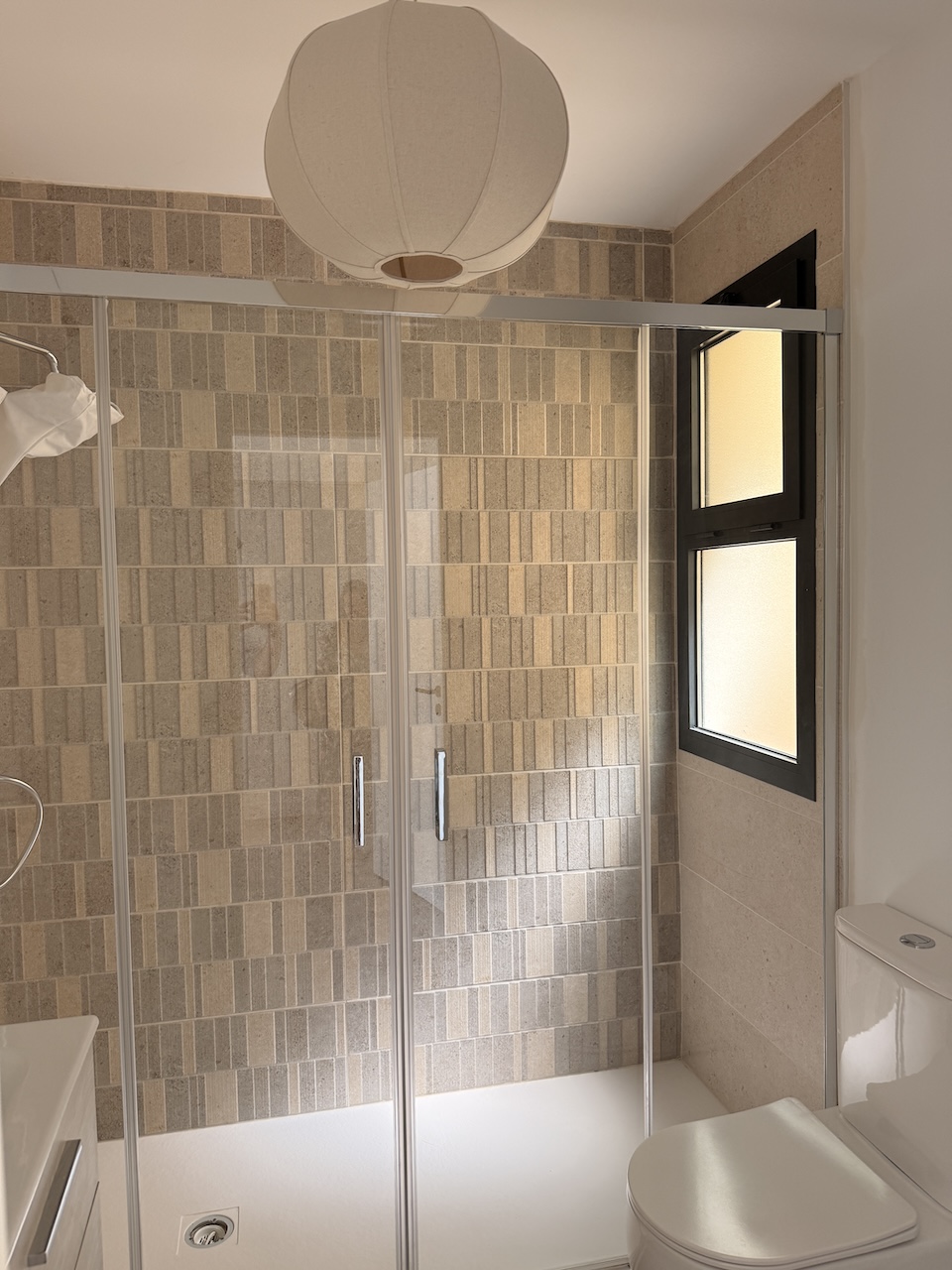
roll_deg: +0.8
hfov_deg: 56.8
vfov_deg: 71.6
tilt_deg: -3.4
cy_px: 635
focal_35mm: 24
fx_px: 880
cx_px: 476
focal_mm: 6.76
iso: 125
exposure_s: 1/121
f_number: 1.78
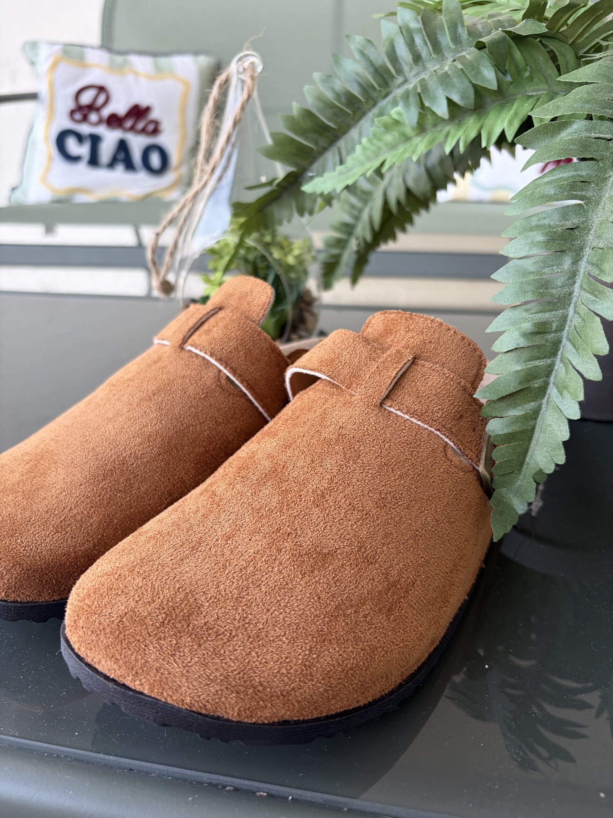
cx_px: 306
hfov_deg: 53.1
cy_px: 409
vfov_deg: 67.3
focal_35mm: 26
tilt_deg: -27.7
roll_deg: -0.2
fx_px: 614
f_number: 1.6
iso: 32
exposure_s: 1/171
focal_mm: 5.96
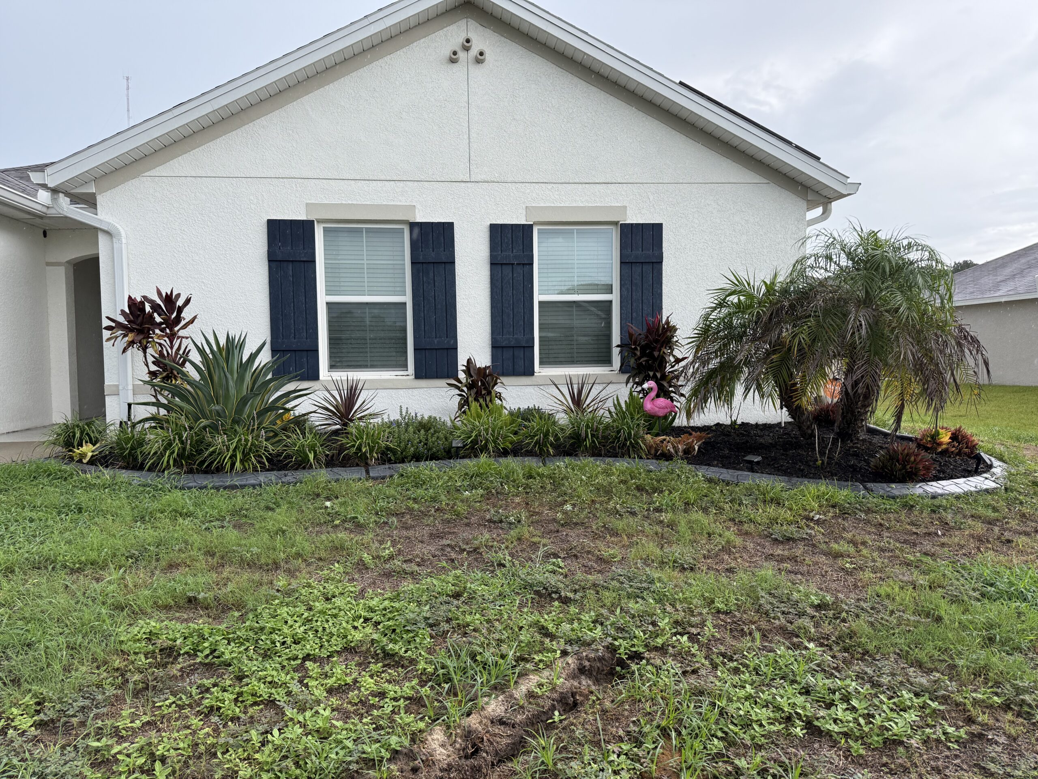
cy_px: 390
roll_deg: +0.8
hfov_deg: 71.6
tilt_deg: -1.8
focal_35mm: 24
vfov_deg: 56.8
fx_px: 720
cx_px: 519
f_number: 1.78
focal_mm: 6.76
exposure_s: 1/849
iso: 100
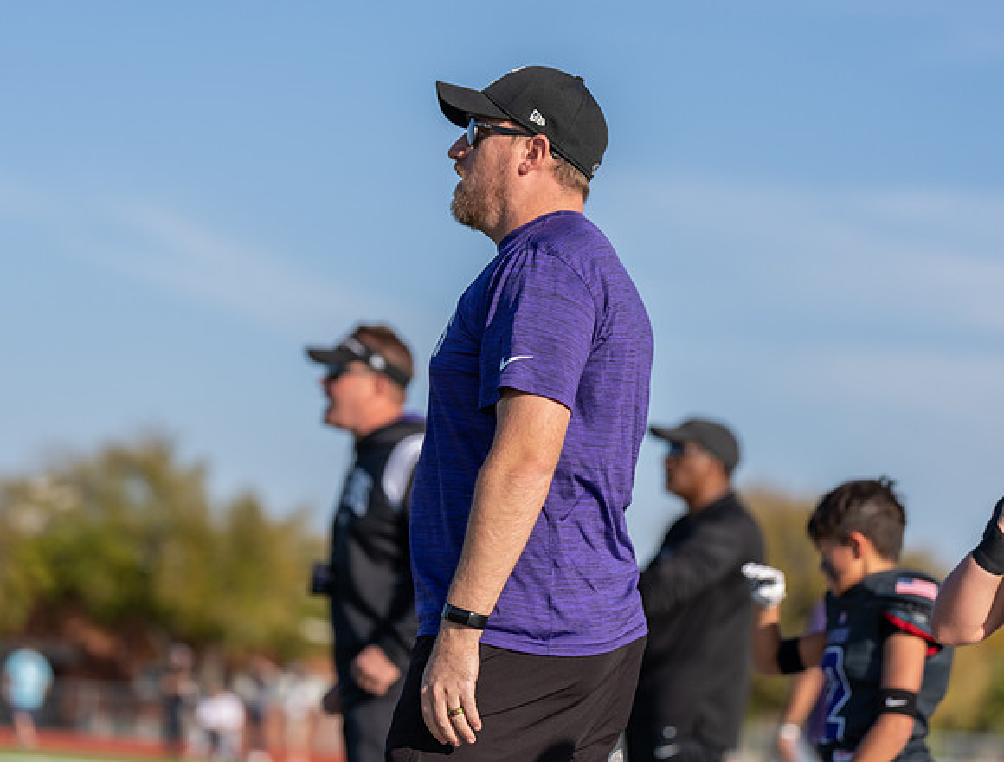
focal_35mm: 147
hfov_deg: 13.3
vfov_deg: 10.1
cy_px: 336
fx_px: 4294
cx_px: 546
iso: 200
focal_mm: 115
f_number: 2.8
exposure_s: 1/2500
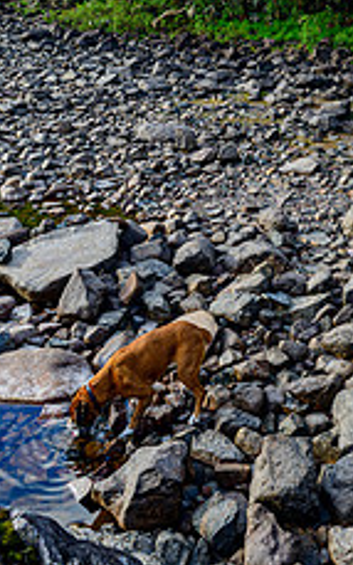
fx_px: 739
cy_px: 12
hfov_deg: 25.8
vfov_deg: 37.8
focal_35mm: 48
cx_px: 331
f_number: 8
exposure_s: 1/15
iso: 100
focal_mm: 24
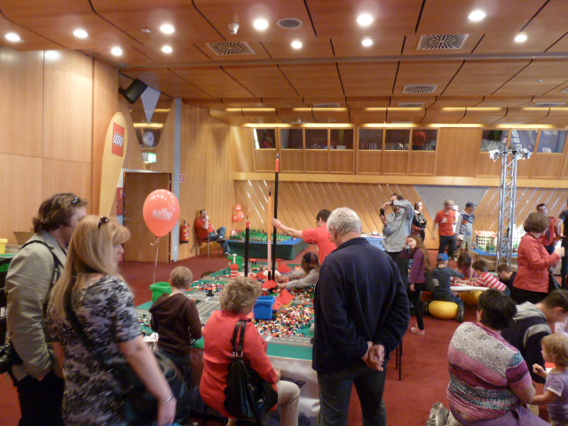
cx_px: 284
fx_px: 410
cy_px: 213
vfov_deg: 54.9
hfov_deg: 69.4
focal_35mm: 25
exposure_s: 1/8
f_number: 3.3
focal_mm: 4.1
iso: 400
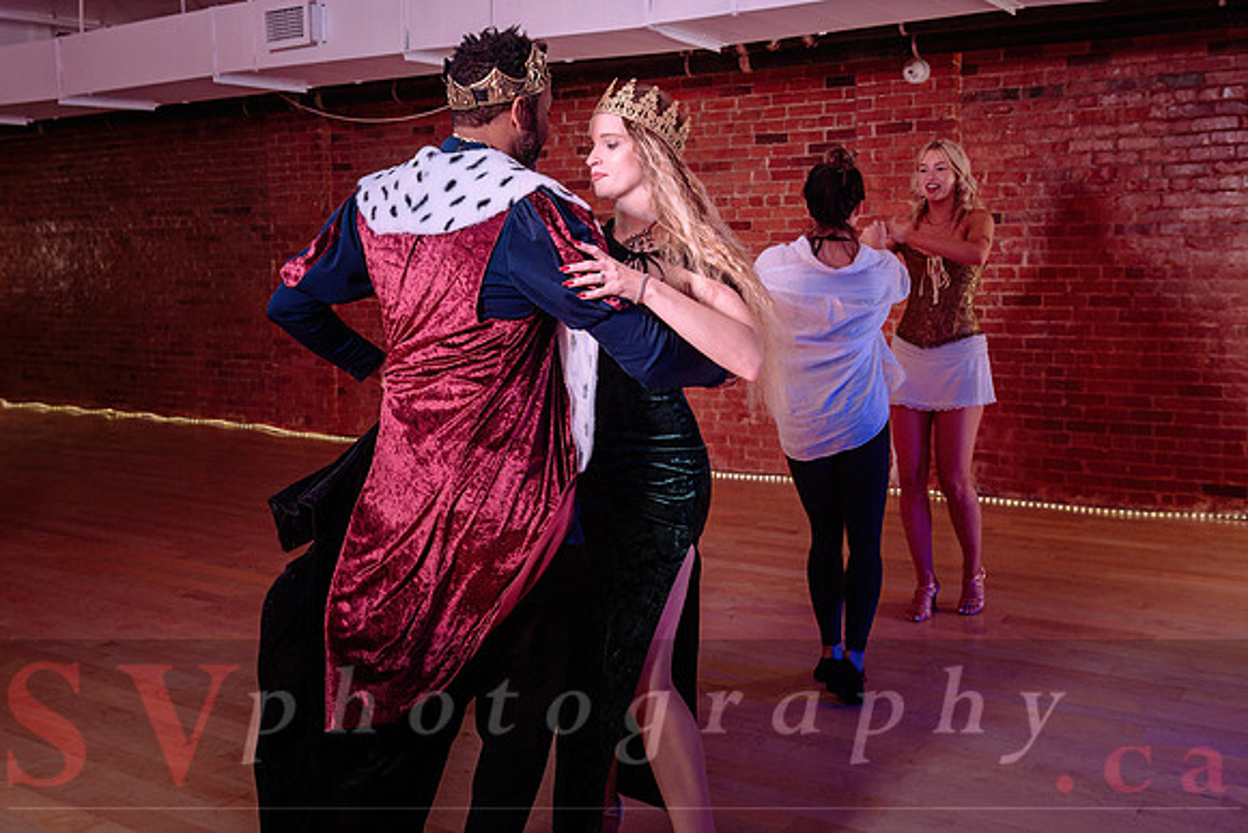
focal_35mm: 39
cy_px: 309
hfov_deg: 49.5
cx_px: 624
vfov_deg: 34.0
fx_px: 1352
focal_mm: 31
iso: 800
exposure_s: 1/100
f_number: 4.5
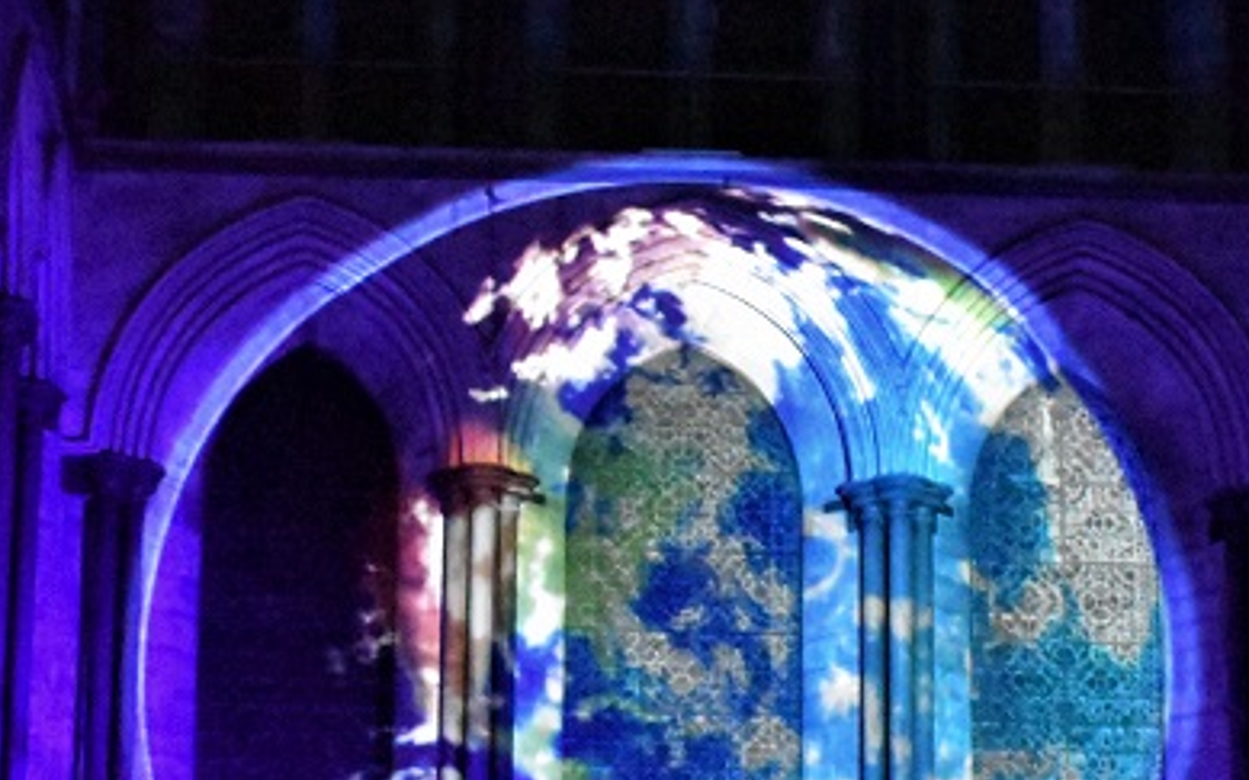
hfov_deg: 19.2
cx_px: 703
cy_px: 578
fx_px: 3695
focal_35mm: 109
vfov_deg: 12.0
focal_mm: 23
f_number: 3.8
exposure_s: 1/20
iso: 12800
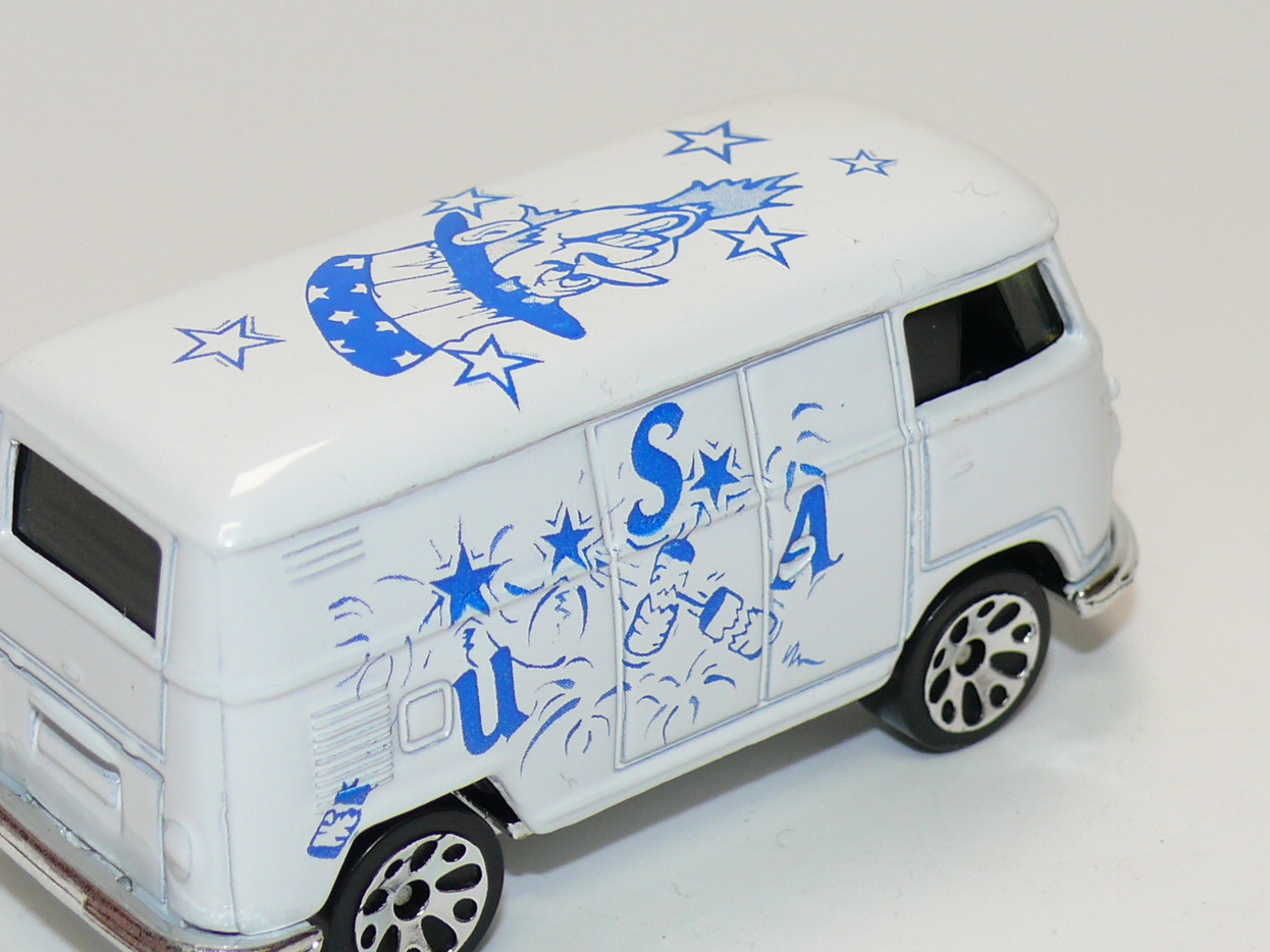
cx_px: 574
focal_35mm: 131
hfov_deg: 15.1
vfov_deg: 11.3
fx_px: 4805
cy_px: 506
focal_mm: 13.3
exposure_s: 1/30
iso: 100
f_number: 4
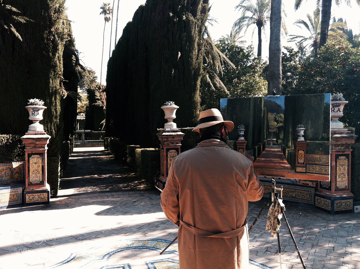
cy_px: 134
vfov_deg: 40.6
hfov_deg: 52.7
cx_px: 180
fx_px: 363
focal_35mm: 35
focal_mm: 3.85
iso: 80
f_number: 2.8
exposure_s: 1/223
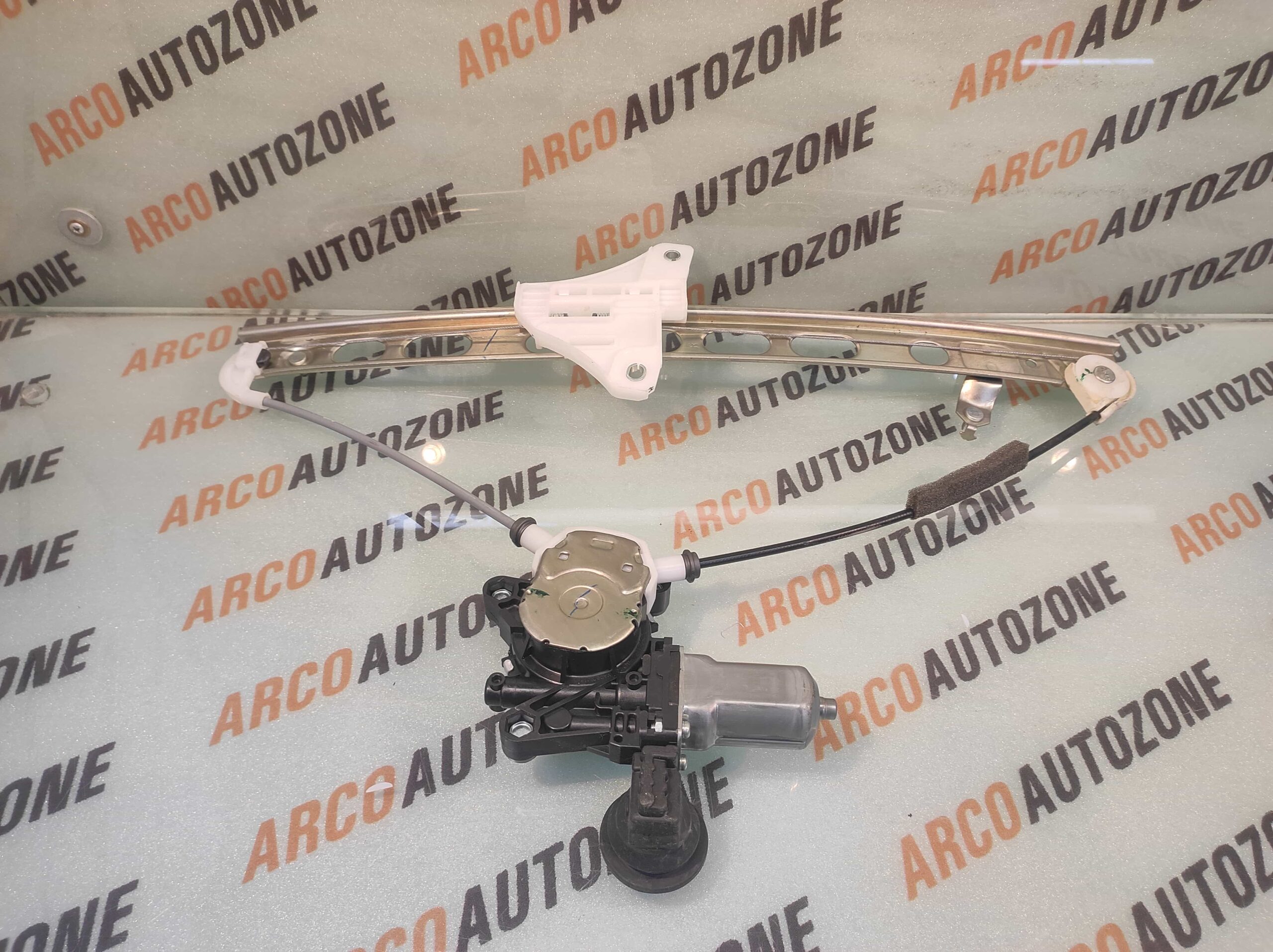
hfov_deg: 91.1
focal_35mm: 17
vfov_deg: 74.7
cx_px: 636
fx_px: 625
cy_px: 476
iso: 159
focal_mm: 4.74
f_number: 1.79
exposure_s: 1/33
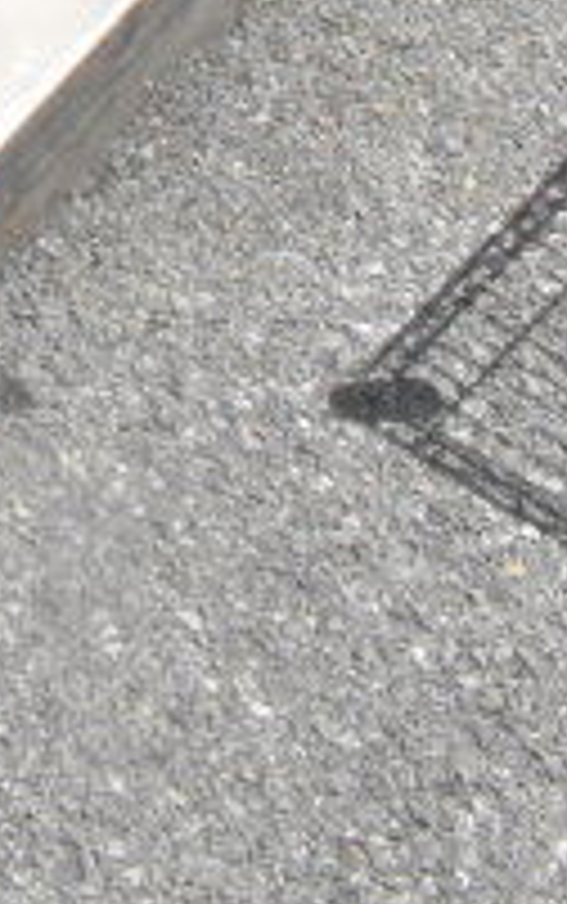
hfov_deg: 10.0
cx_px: -423
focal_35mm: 125
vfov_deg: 13.9
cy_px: -956
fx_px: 3084
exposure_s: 1/2500
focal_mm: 18
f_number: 22
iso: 6400
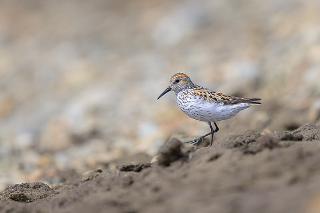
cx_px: 190
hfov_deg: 2.0
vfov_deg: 1.4
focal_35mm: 1016
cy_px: 86
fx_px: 9024
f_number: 4
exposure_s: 1/2500
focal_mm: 560
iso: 250
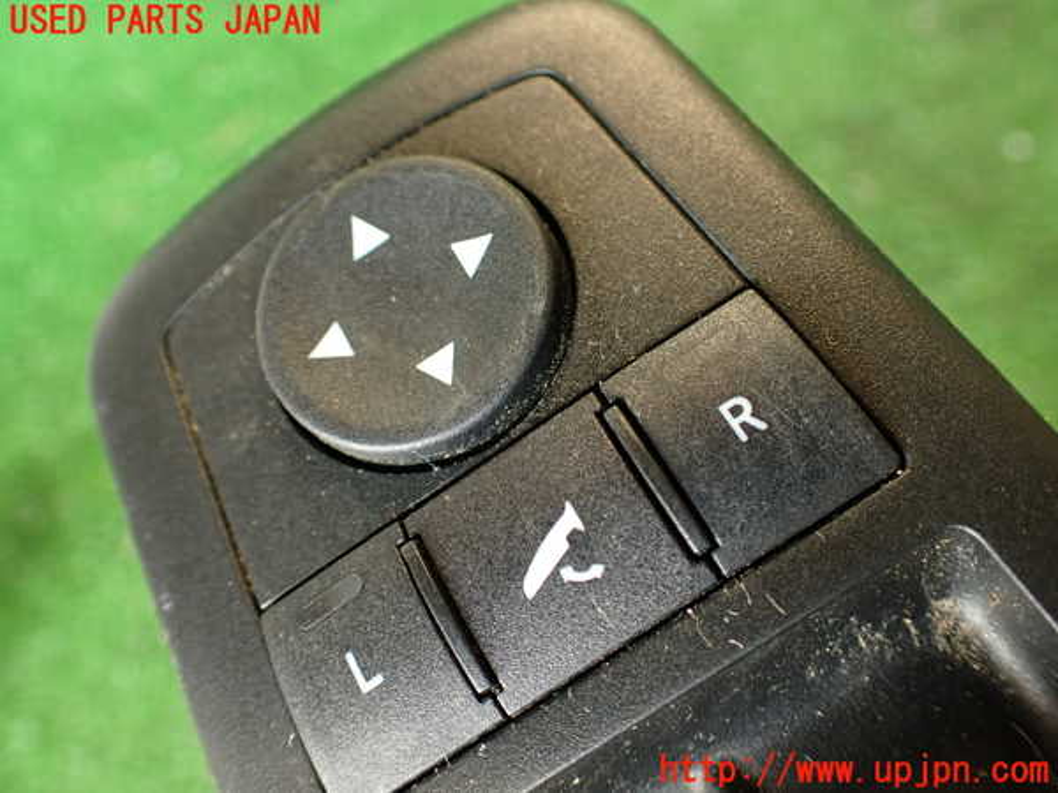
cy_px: 396
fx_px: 917
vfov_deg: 46.8
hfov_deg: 60.0
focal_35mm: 30
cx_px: 529
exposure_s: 1/30
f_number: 2.3
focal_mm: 5.4
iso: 250
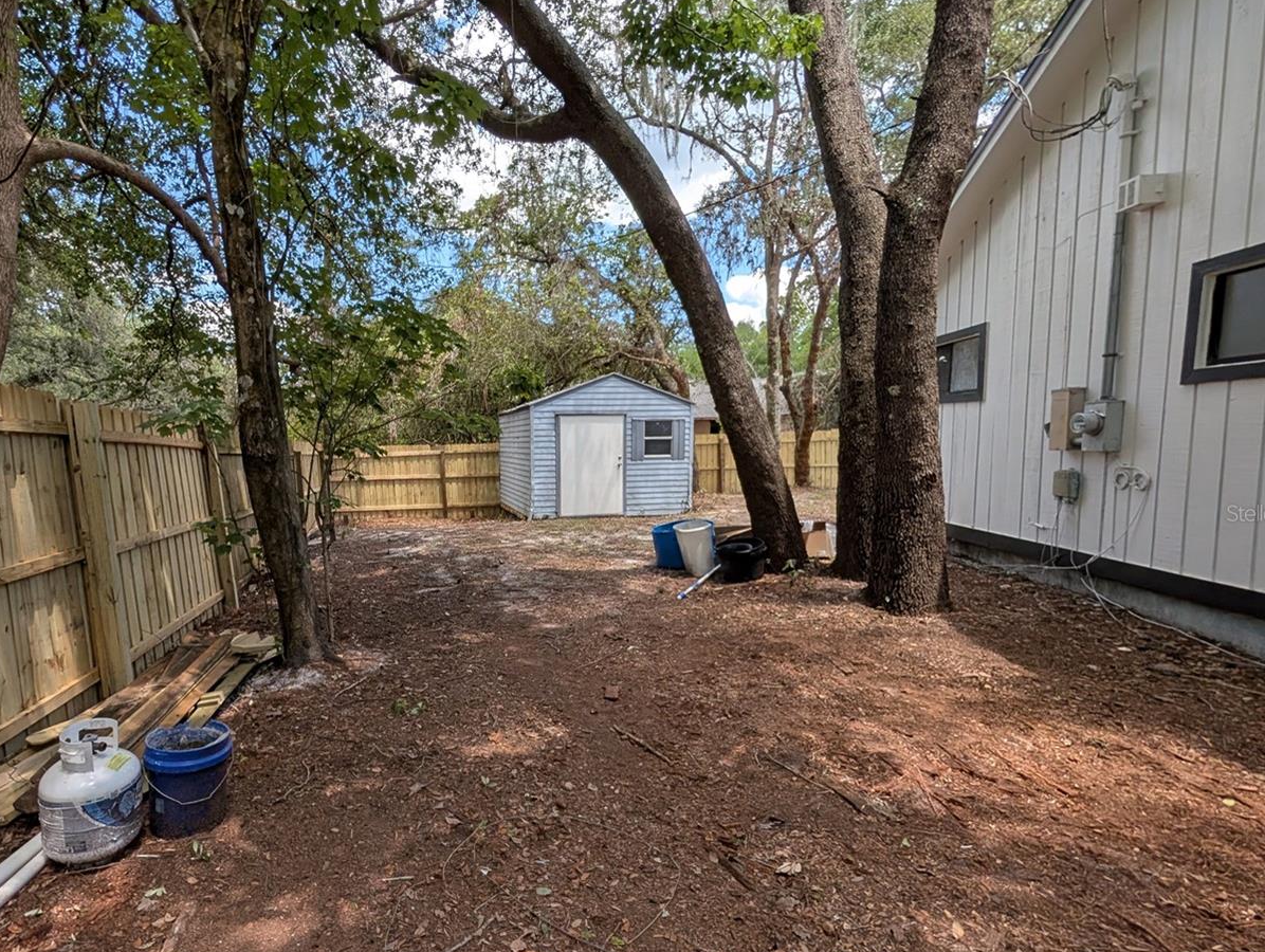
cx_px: 483
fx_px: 585
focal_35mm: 16
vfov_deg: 78.1
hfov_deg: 92.7
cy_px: 513
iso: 55
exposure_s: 1/1361
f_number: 1.7
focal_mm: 2.02
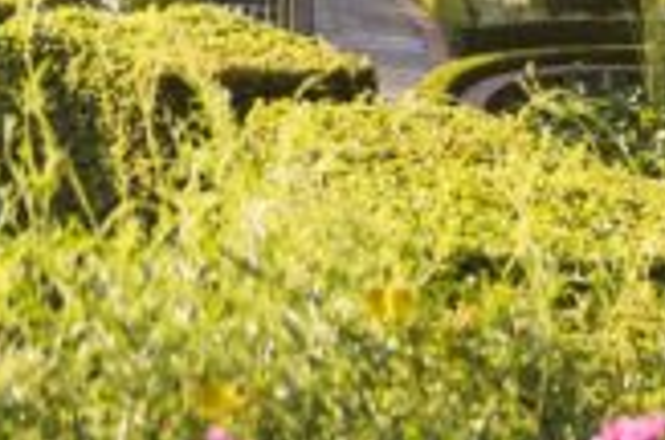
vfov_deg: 10.0
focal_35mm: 126
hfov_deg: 15.3
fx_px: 2323
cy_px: -473
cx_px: -257
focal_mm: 20
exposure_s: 1/1250
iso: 500
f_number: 4
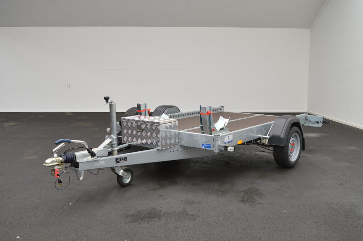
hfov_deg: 53.2
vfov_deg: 36.8
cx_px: 182
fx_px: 363
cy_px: 120
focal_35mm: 36
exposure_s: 1/5
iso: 100
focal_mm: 24
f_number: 7.1
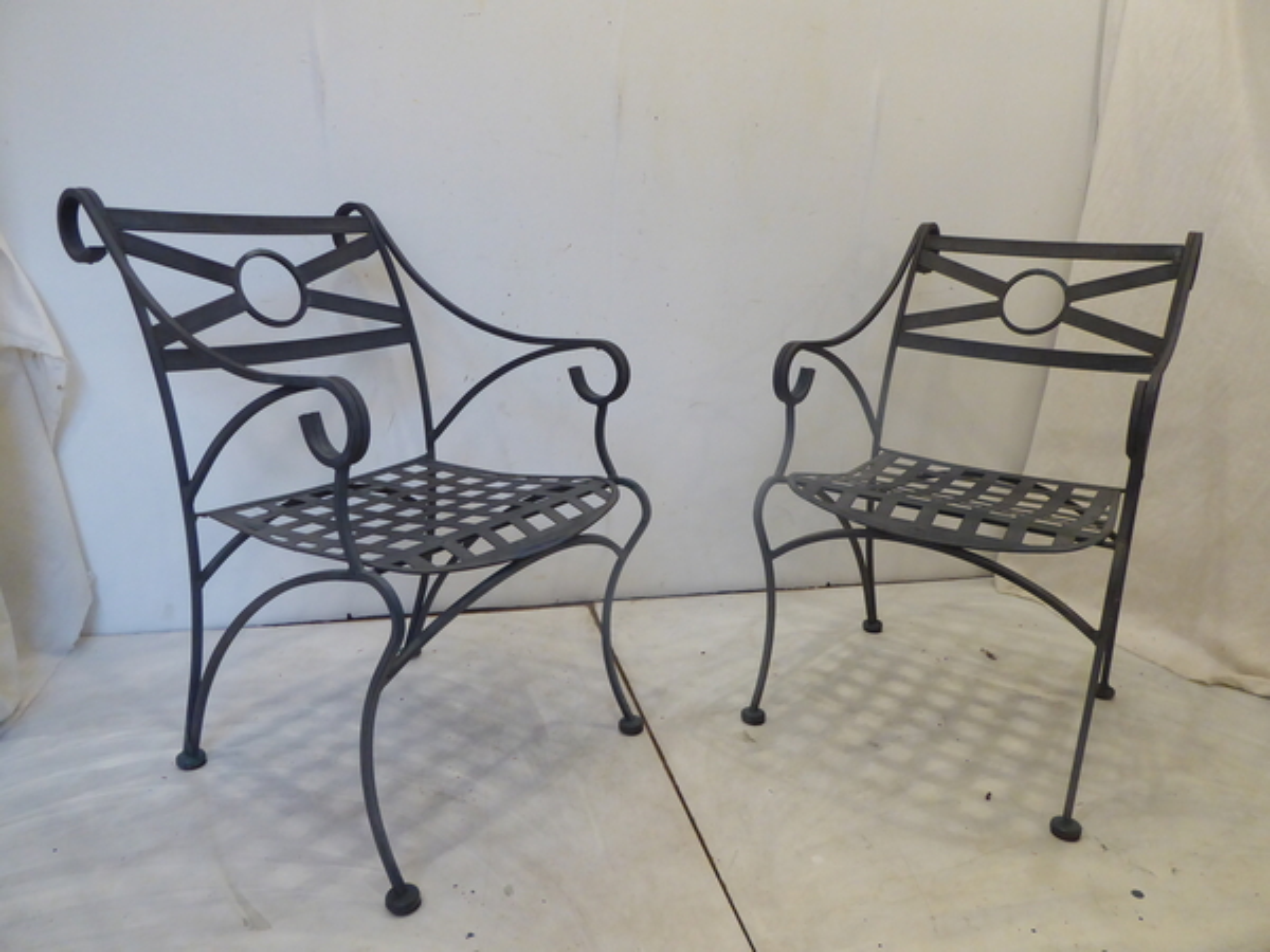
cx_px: 635
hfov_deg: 69.4
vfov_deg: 54.9
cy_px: 476
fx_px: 917
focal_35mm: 25
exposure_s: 1/50
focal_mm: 4.3
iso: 400
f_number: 3.3
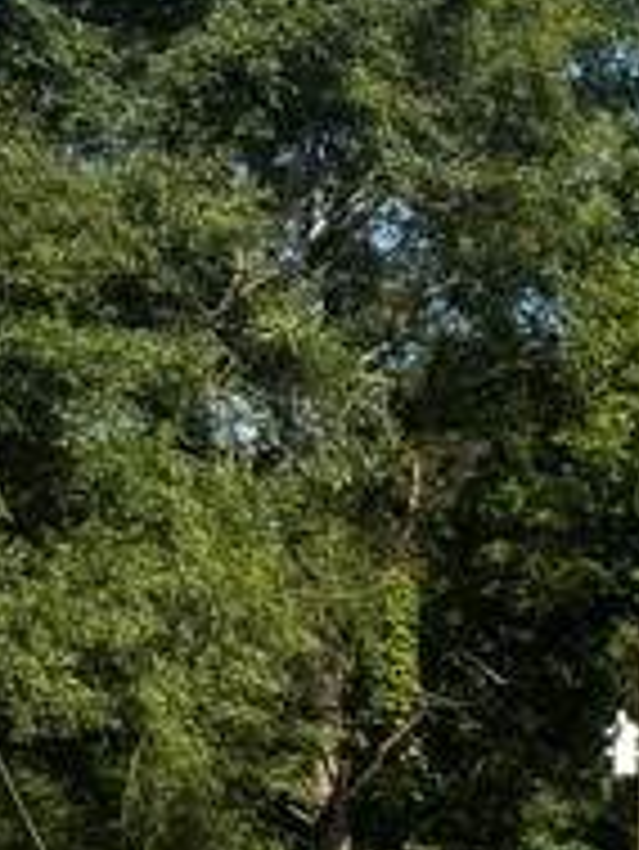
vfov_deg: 13.8
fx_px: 3196
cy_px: 1448
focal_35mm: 130
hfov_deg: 10.8
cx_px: 1094
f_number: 1.78
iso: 80
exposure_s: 1/2041
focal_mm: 6.76
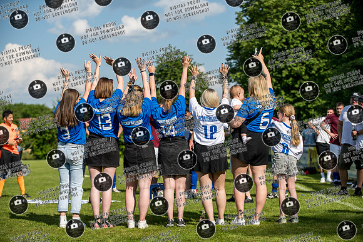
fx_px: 857
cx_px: 182
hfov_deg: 23.9
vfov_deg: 16.1
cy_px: 121
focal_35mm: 85
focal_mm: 85
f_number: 3.5
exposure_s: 1/1600
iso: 100
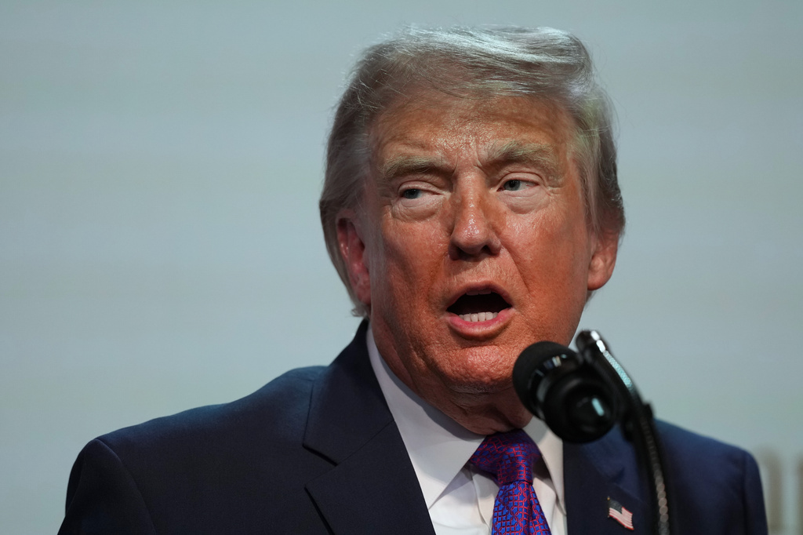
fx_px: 10034
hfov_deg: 4.6
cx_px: 402
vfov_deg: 3.1
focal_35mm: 450
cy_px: 268
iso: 1250
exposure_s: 1/250
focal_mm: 300
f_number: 2.8
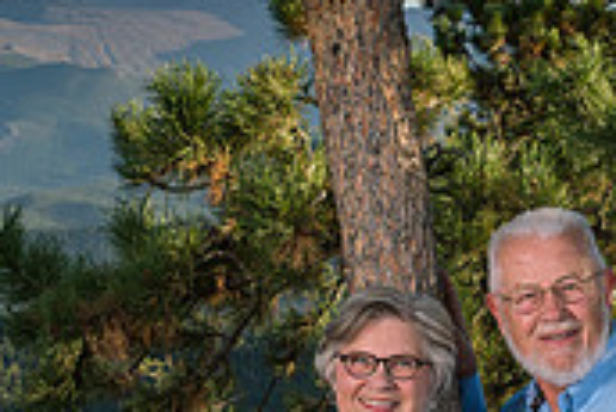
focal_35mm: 118
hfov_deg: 17.3
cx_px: 294
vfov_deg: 11.4
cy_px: 503
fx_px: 2021
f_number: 7.1
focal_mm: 35
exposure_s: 1/250
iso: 100
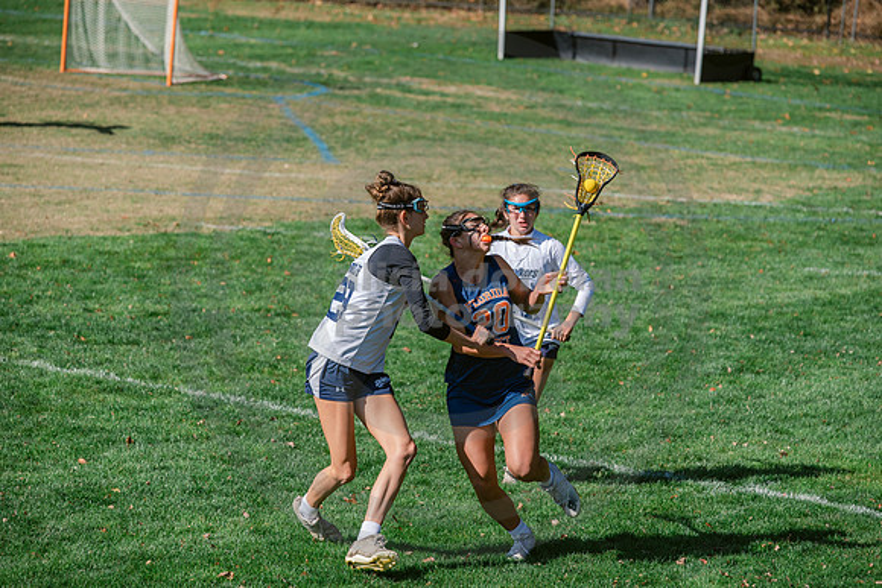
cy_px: 294
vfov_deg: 8.6
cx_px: 441
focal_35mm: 160
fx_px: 3921
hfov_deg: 12.8
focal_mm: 160
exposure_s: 1/1600
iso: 250
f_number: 5
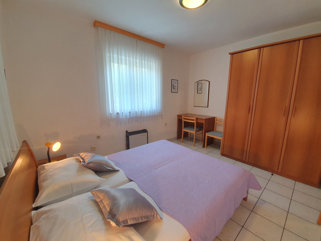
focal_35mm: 13
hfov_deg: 106.2
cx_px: 160
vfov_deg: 89.9
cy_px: 120
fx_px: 121
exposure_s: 1/50
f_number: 2.2
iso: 64
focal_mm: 1.8
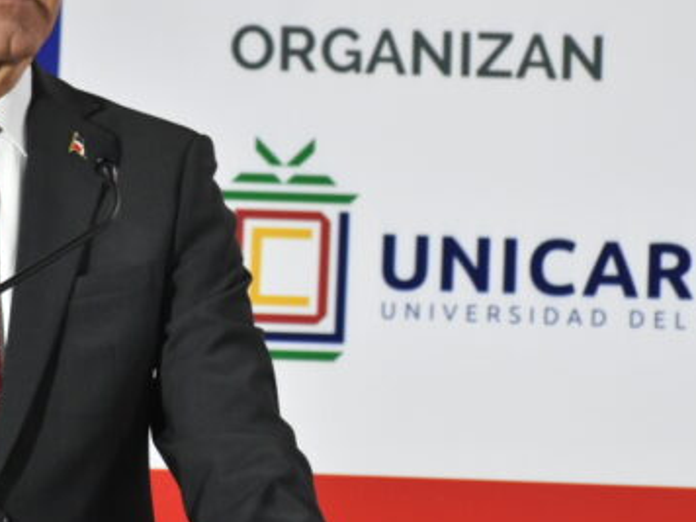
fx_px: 8766
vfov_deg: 3.4
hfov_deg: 4.5
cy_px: 188
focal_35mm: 436
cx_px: 287
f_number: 5.6
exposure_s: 1/125
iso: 2500
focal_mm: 140
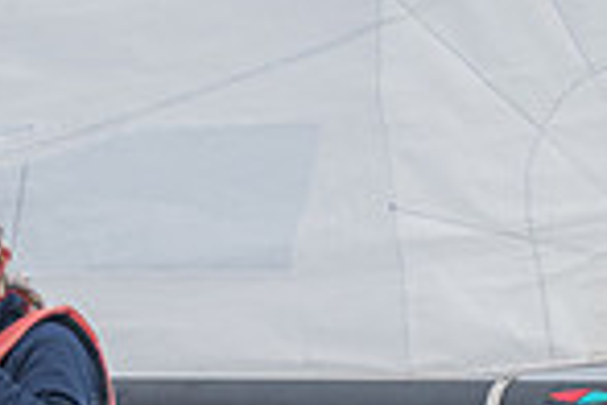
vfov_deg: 3.3
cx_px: 41
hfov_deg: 5.0
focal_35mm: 414
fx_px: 6980
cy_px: 692
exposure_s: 1/500
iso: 100
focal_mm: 70
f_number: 4.5
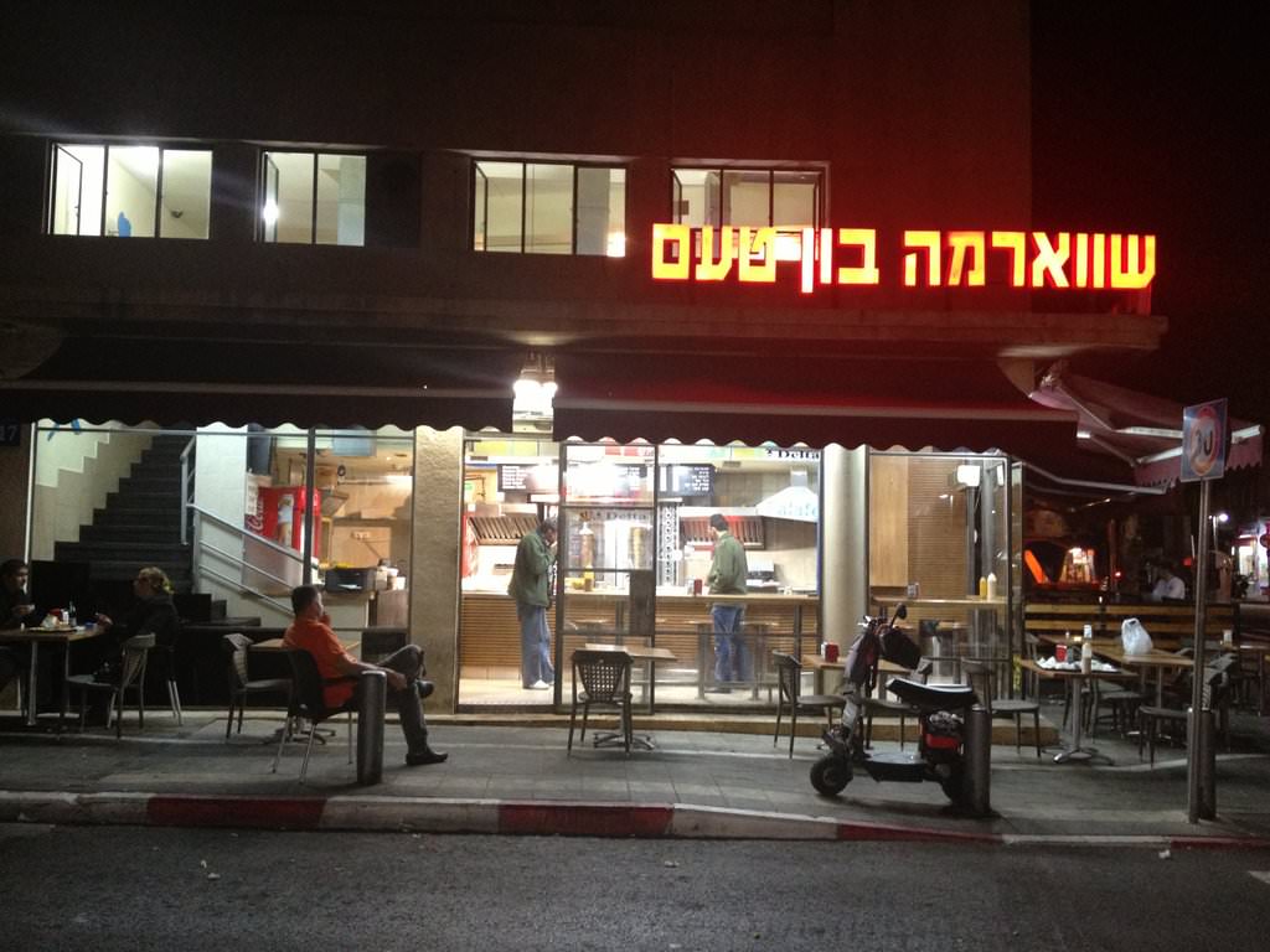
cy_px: 476
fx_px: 1284
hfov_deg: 52.6
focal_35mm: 35
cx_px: 635
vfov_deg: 40.7
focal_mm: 4.28
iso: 250
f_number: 2.4
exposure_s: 1/20
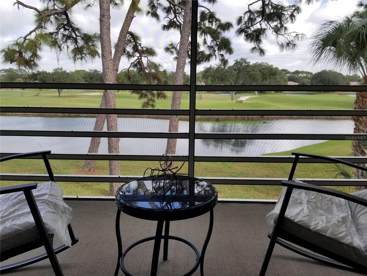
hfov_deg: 67.3
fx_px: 276
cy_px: 138
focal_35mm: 26
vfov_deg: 53.1
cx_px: 184
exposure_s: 1/878
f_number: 1.7
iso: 50
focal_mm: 4.3
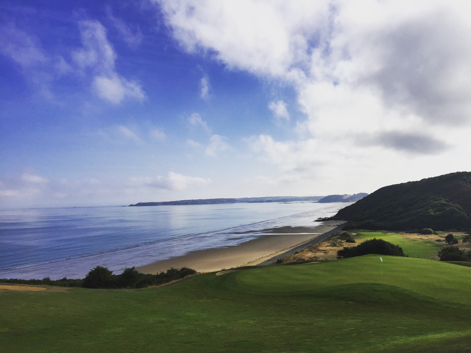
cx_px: 236
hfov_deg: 61.7
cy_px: 176
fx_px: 394
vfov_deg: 48.2
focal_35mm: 29
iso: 32
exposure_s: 1/4405
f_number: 2.2
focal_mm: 4.15
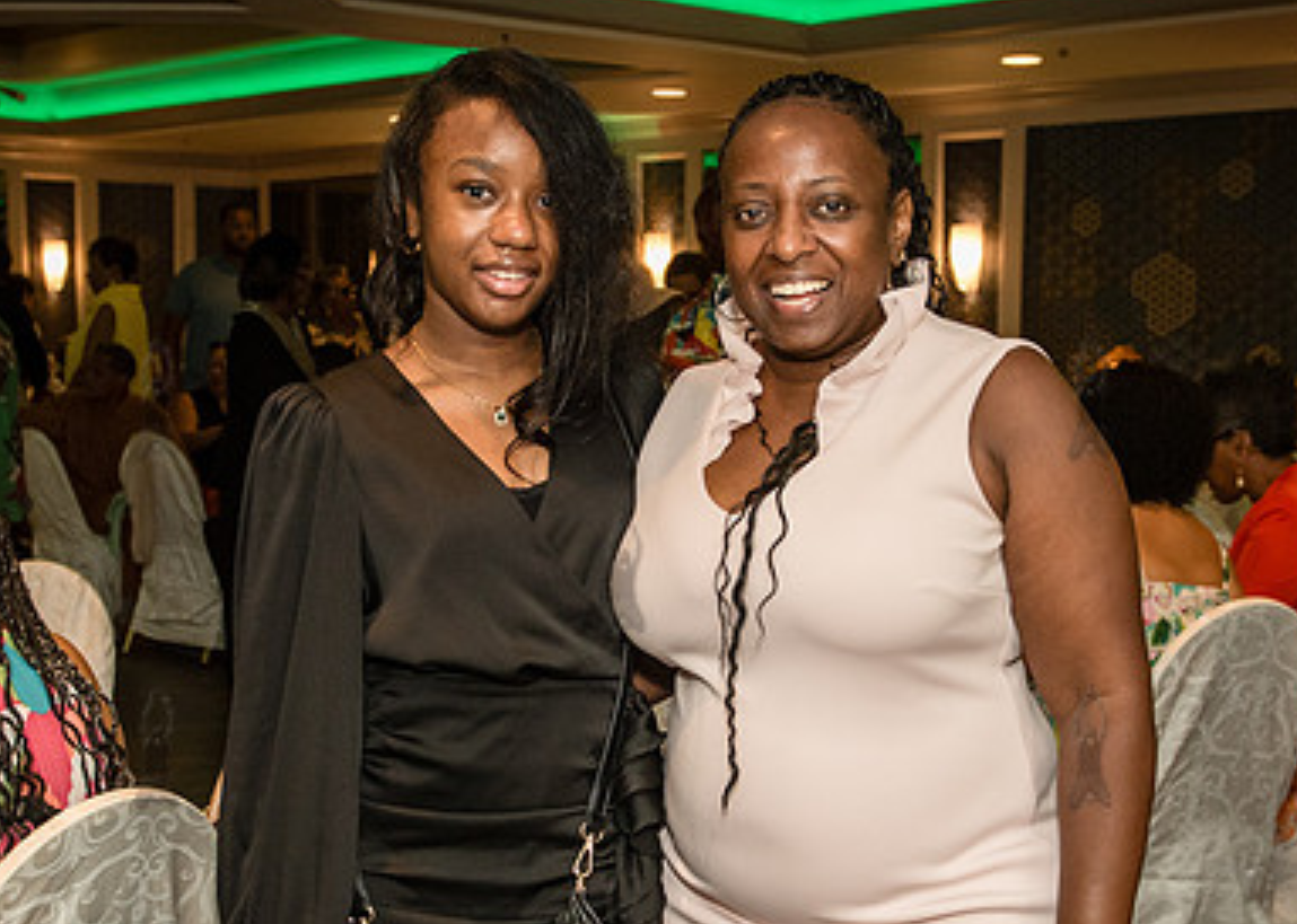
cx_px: 640
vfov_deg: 25.7
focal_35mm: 55
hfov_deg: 35.5
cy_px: 553
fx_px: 2025
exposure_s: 1/160
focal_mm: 29
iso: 1600
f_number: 3.5
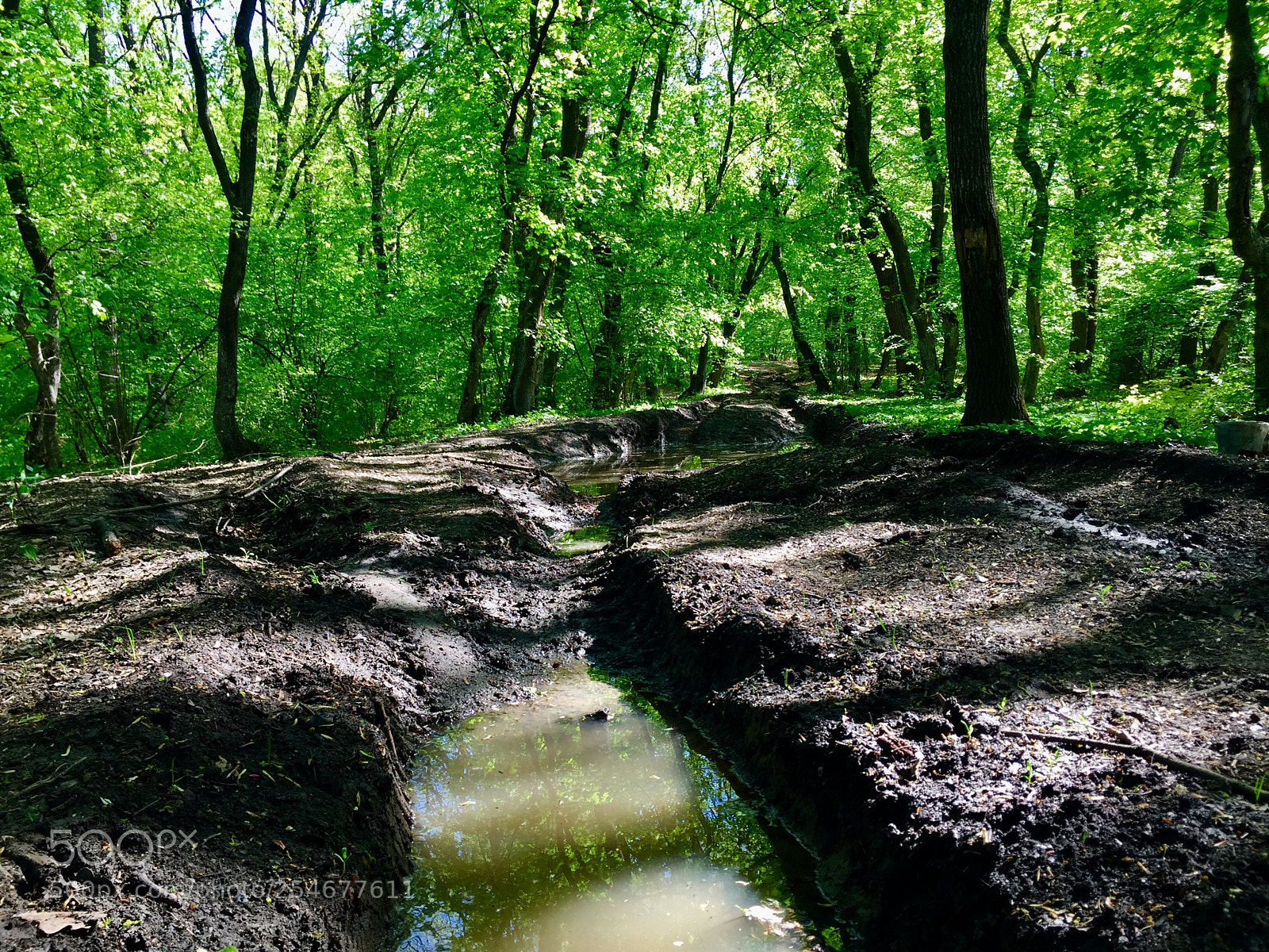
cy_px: 476
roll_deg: +1.1
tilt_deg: -4.6
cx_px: 634
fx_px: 1063
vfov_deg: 48.2
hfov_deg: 61.7
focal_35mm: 29
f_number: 2.2
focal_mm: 4.15
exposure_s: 1/100
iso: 32
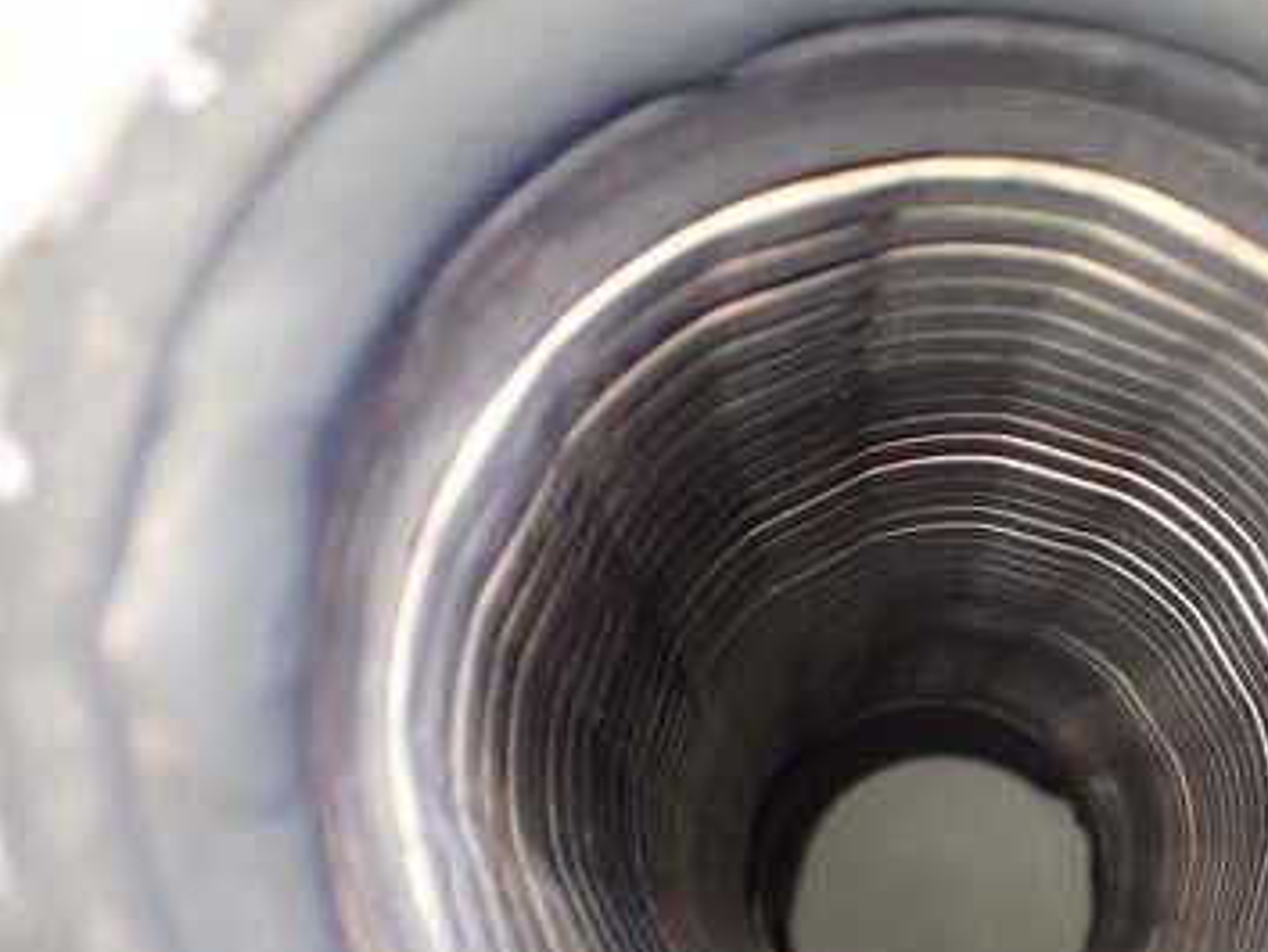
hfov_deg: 36.6
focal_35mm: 51
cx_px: 959
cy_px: 665
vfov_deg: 28.3
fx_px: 1869
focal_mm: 5.4
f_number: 2.3
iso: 800
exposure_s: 1/30
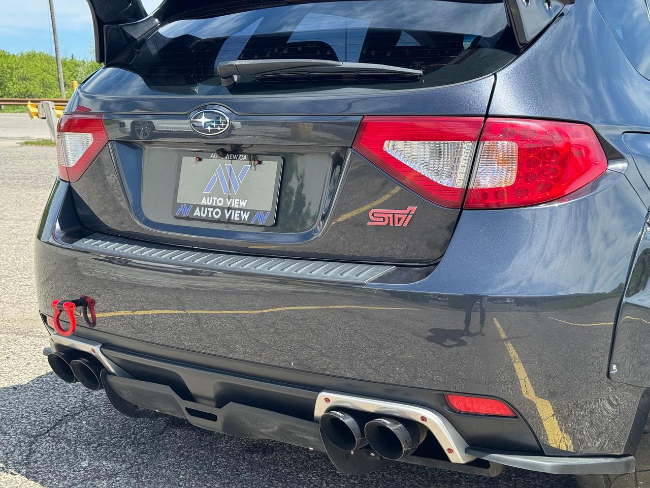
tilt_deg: -9.4
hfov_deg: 39.7
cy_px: 244
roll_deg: -0.4
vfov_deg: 30.3
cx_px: 325
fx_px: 901
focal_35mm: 48
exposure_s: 1/1172
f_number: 1.78
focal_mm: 6.76
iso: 64
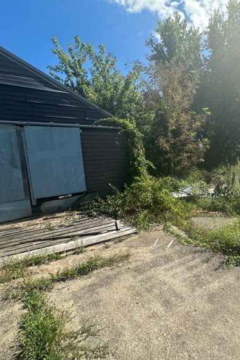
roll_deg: +2.3
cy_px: 181
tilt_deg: -6.3
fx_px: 200
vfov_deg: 84.0
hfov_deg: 59.8
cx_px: 169
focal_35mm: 20
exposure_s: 1/807
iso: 40
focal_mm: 2.22
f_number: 2.2
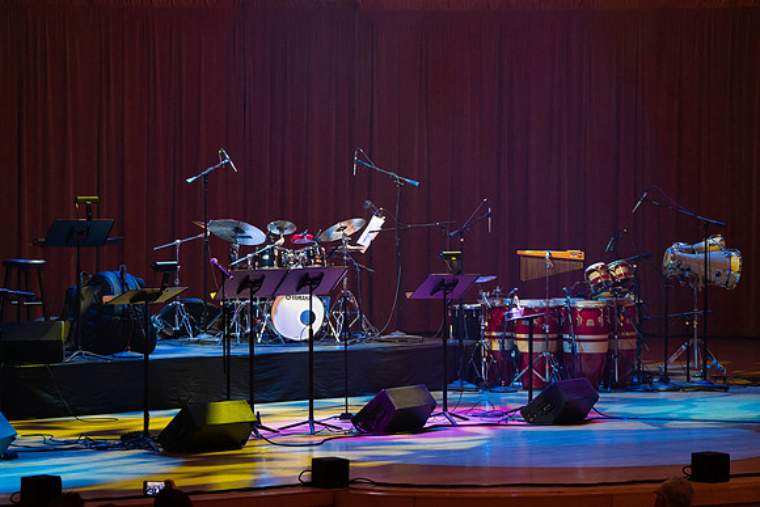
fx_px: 2808
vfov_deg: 10.3
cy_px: 254
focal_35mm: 133
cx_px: 380
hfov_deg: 15.4
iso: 2500
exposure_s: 1/200
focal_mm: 132
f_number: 5.6
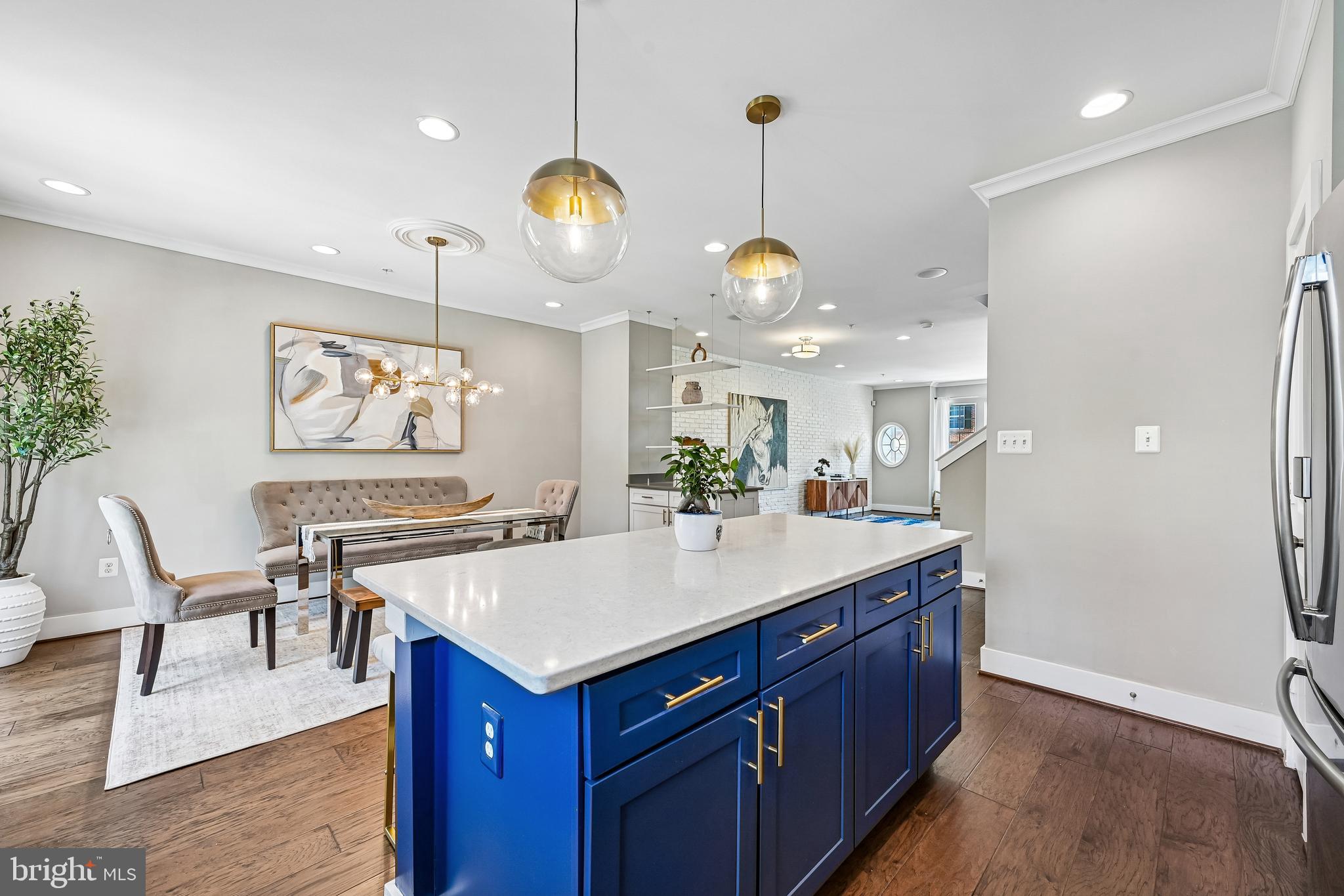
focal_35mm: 14
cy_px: 448
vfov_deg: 81.2
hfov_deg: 104.3
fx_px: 523
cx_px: 672
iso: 220
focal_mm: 14
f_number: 8
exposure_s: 1/15
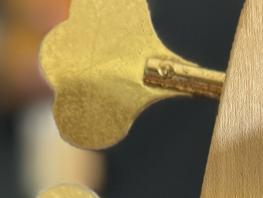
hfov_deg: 14.1
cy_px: 555
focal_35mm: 135
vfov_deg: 9.2
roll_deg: -0.4
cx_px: 328
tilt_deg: -13.4
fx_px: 1026
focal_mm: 6.76
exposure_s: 1/102
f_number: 1.78
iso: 200
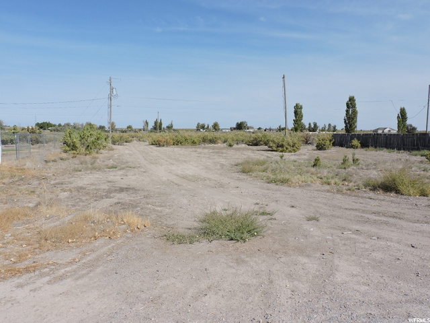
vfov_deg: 46.8
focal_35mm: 30
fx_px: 373
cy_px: 162
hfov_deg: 60.0
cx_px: 215
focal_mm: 5.4
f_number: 3.9
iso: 100
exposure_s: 1/1250
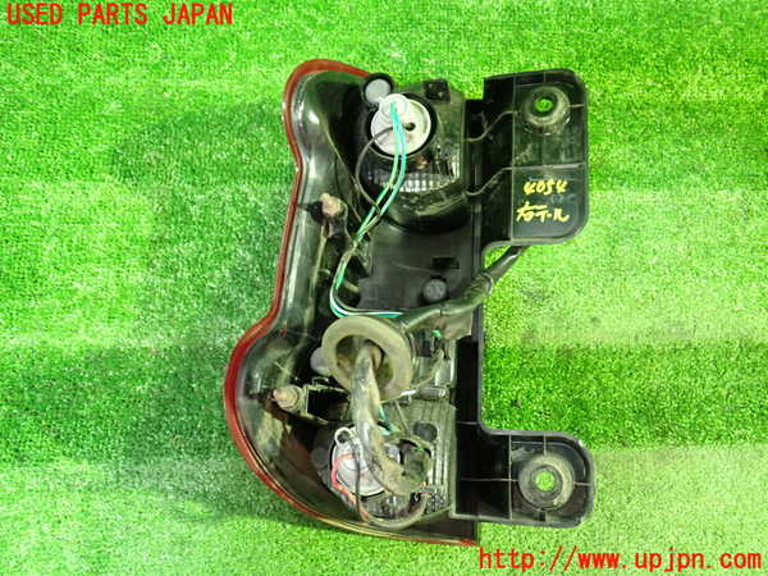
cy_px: 288
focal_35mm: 30
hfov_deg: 60.0
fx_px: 666
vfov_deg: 46.8
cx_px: 384
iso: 800
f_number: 2.3
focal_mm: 5.4
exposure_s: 1/15
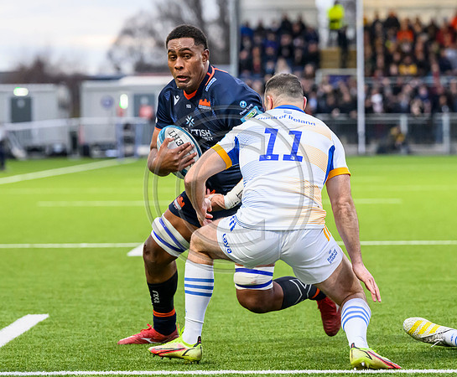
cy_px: 118
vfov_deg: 6.1
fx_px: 3560
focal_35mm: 260
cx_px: 242
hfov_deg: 7.3
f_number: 4.5
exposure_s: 1/800
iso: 4000
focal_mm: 165
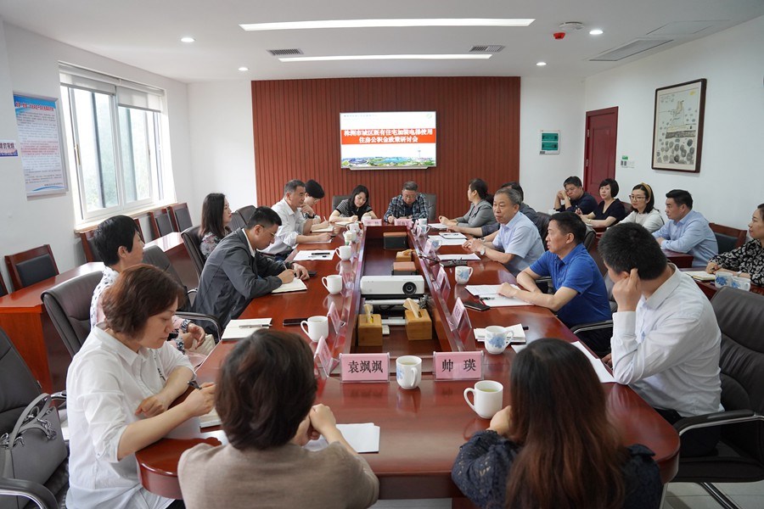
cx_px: 382
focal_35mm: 24
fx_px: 509
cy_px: 254
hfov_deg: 73.7
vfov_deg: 53.1
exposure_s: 1/160
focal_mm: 24
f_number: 4
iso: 2500
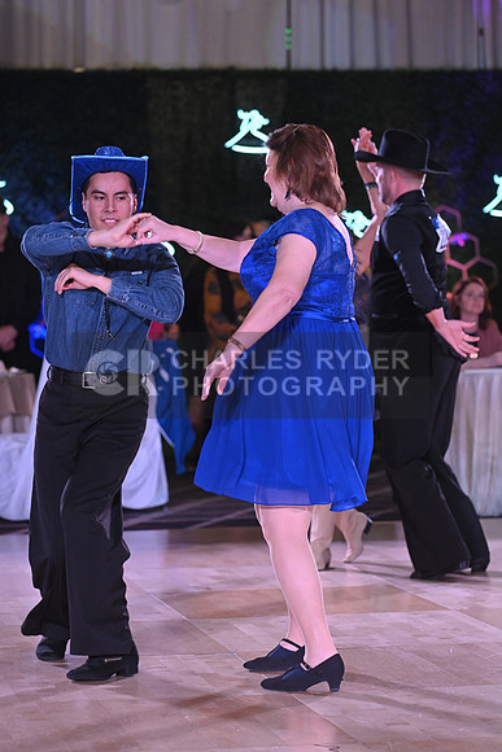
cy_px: 376
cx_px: 251
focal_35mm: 130
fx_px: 2717
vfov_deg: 15.8
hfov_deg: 10.6
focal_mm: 130
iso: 1600
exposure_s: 1/400
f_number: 4.5
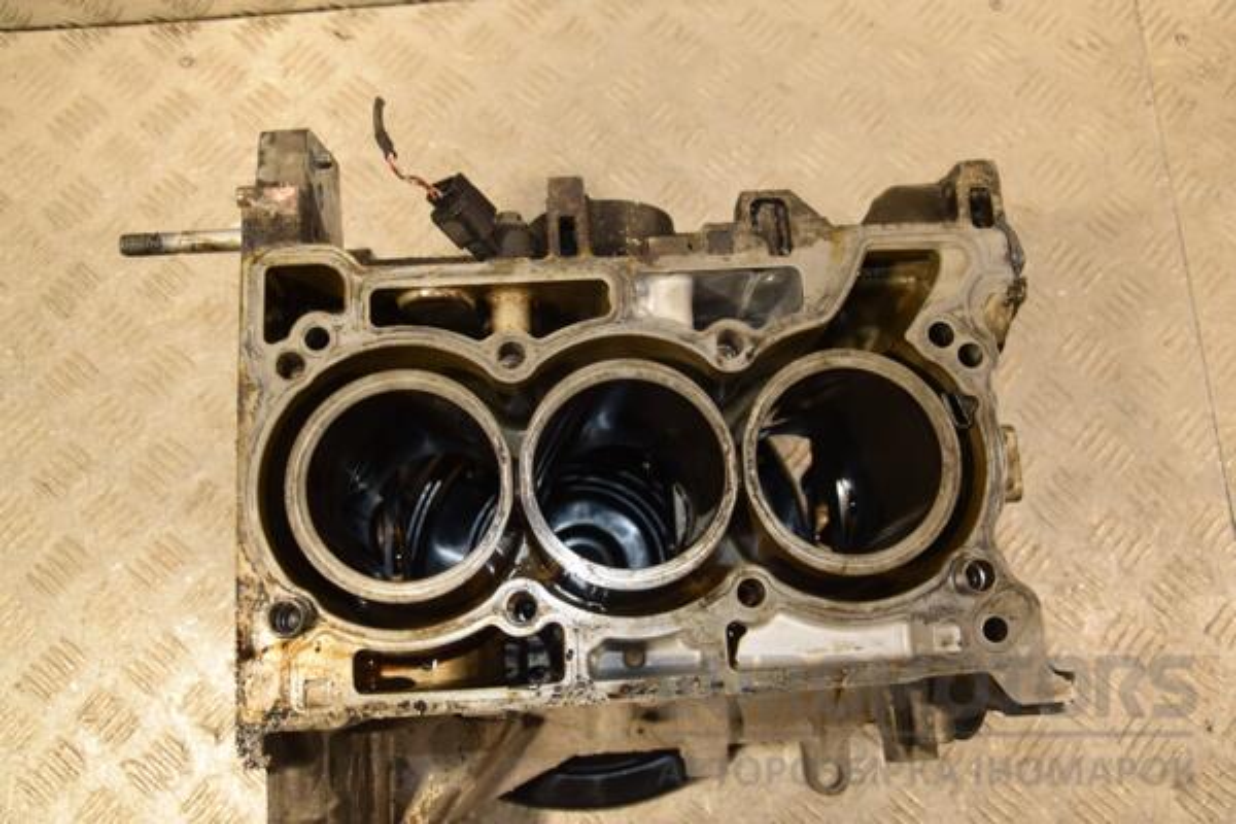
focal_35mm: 33
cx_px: 618
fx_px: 1133
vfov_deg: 40.0
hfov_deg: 57.2
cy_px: 412
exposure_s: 1/160
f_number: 5
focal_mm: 22
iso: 800
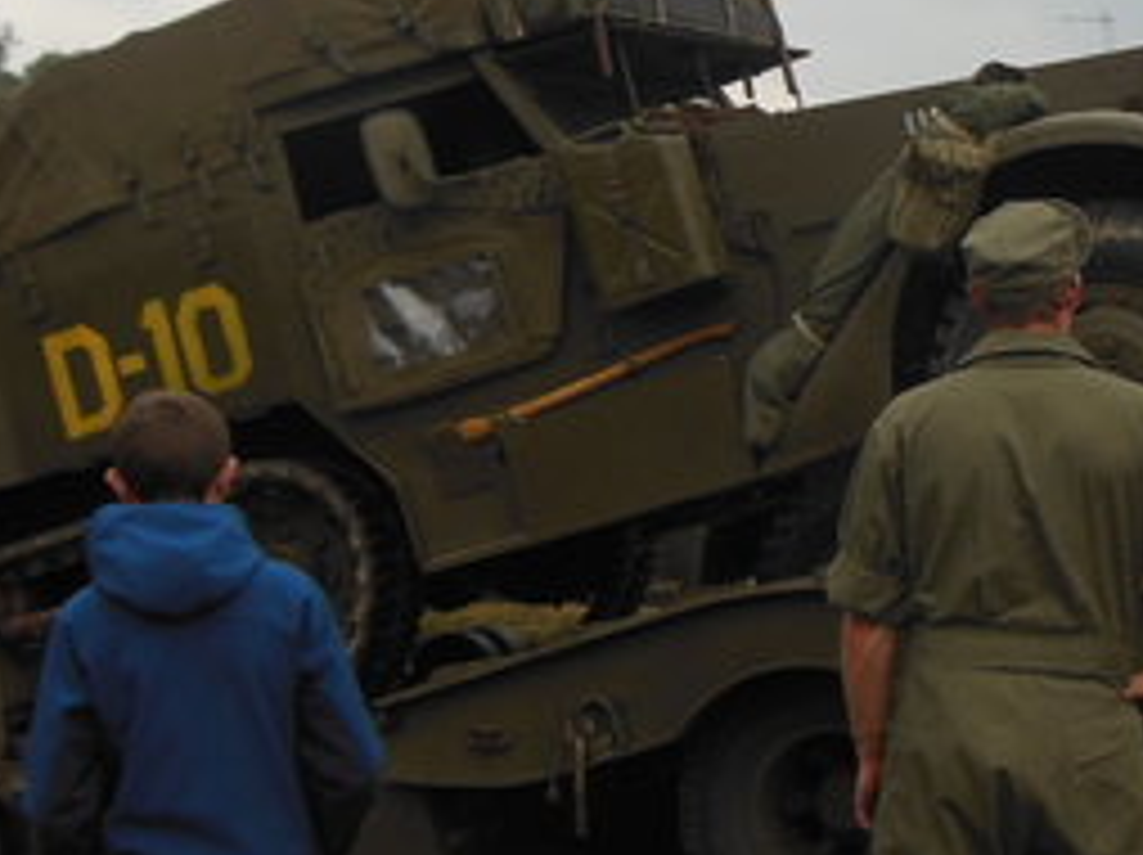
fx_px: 3002
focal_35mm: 91
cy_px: 209
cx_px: 963
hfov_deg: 21.2
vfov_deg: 16.1
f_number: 3.5
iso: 125
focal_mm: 6
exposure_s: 1/400
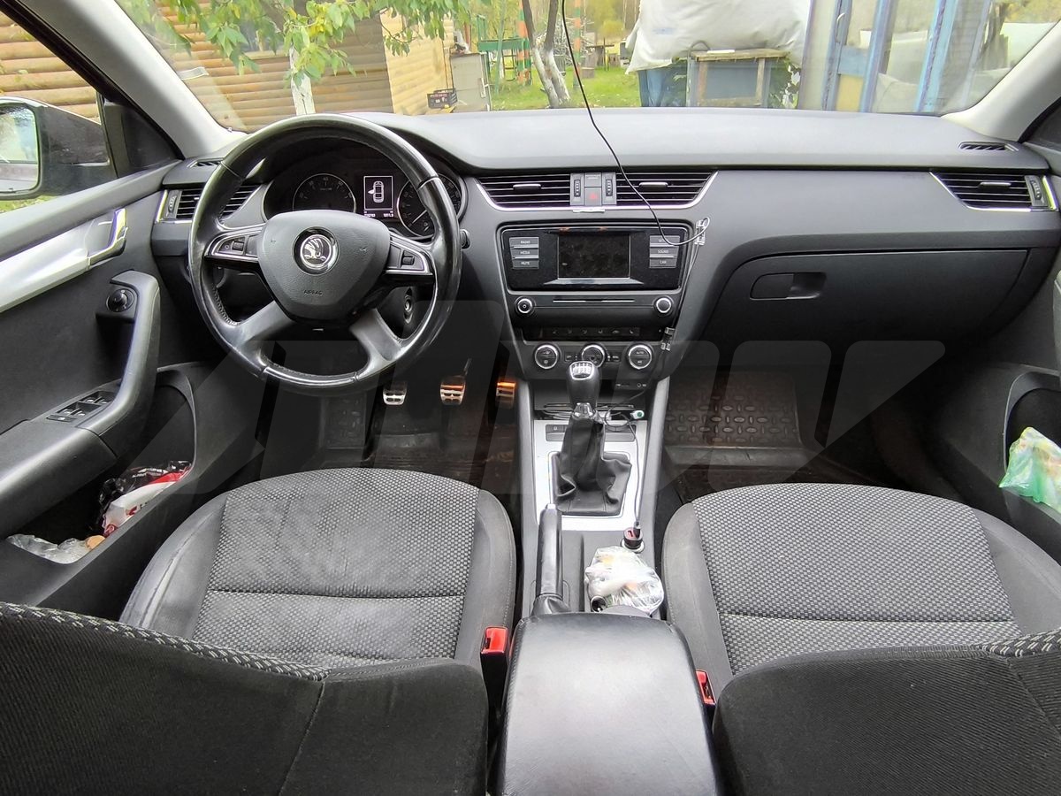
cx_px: 530
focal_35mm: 21
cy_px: 398
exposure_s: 1/50
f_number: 2.2
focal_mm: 1.65
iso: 160
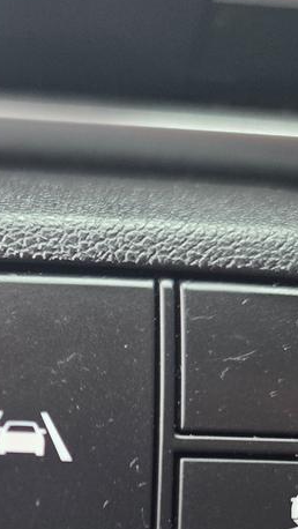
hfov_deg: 16.2
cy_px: 500
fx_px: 982
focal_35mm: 70
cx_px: -106
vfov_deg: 28.7
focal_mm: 6.25
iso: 320
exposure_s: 1/120
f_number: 1.7
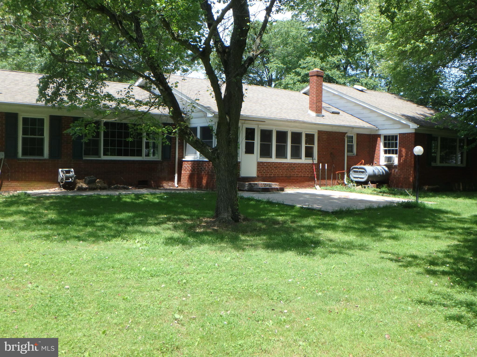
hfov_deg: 51.4
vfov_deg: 39.7
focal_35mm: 36
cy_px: 178
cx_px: 238
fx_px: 496
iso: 125
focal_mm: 6.4
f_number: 5
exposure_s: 1/250
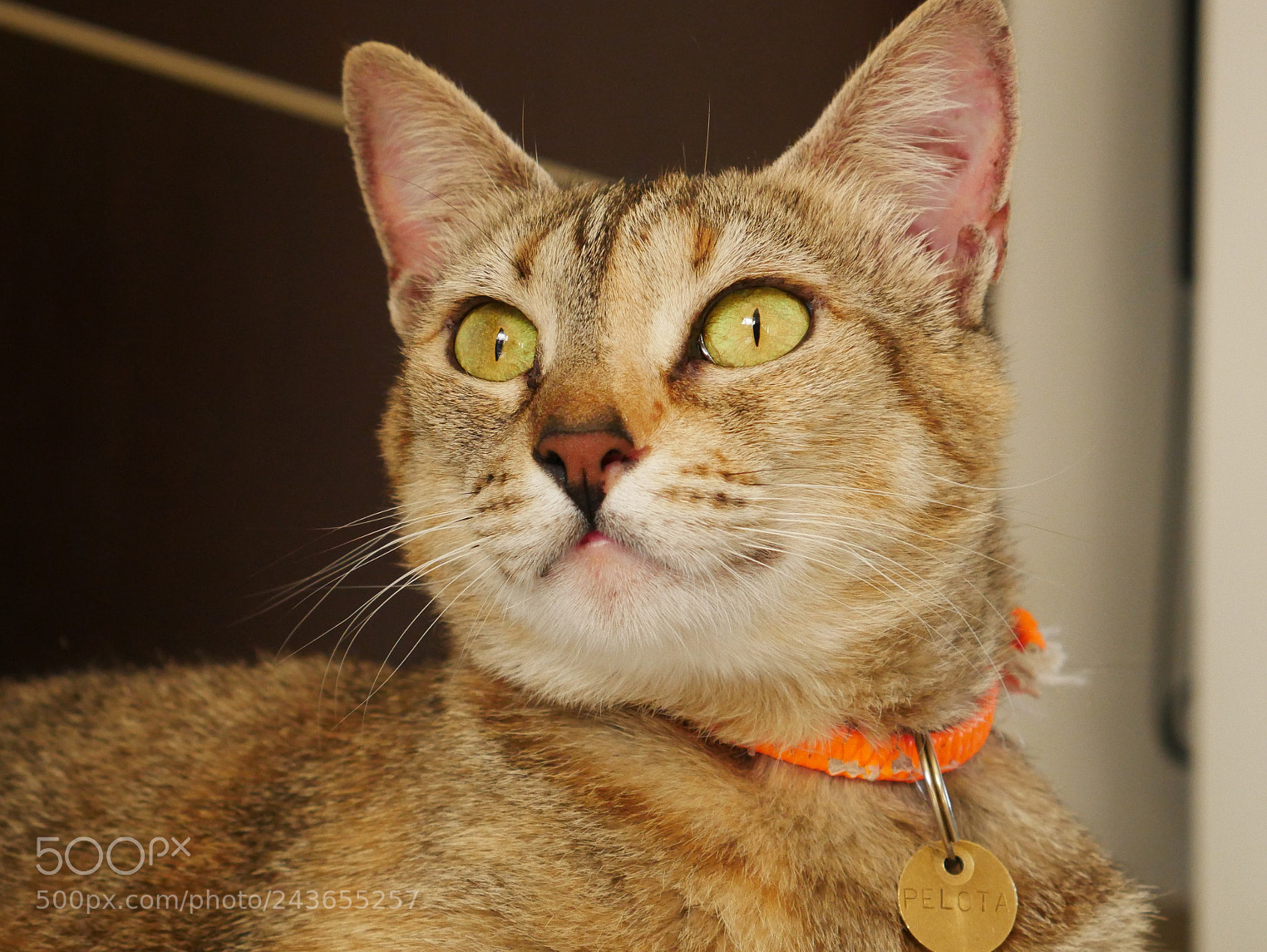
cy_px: 466
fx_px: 3076
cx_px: 649
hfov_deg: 23.3
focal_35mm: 84
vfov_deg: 17.6
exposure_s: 1/50
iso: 2000
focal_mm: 40
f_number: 7.1
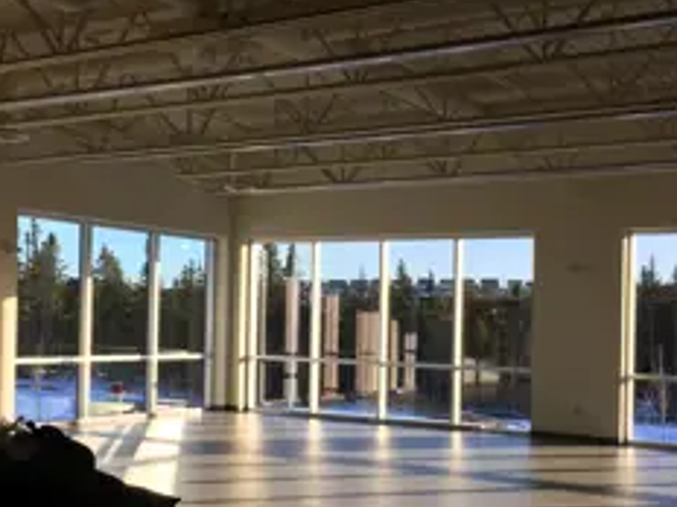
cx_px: 333
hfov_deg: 38.2
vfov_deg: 29.0
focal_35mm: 50
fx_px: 978
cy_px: 315
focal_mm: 4.15
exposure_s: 1/349
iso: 25
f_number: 2.2
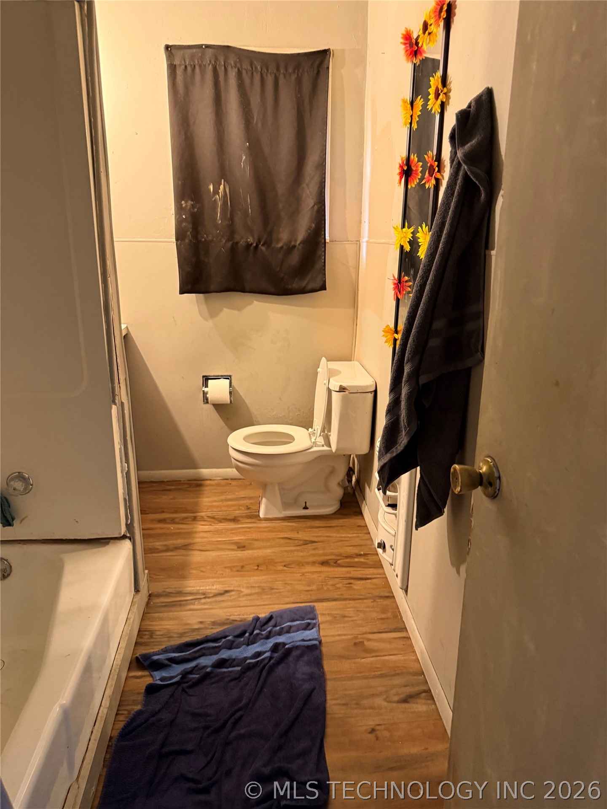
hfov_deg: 56.8
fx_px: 561
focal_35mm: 24
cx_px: 304
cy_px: 404
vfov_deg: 71.6
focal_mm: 6.76
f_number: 1.78
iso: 800
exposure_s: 1/60
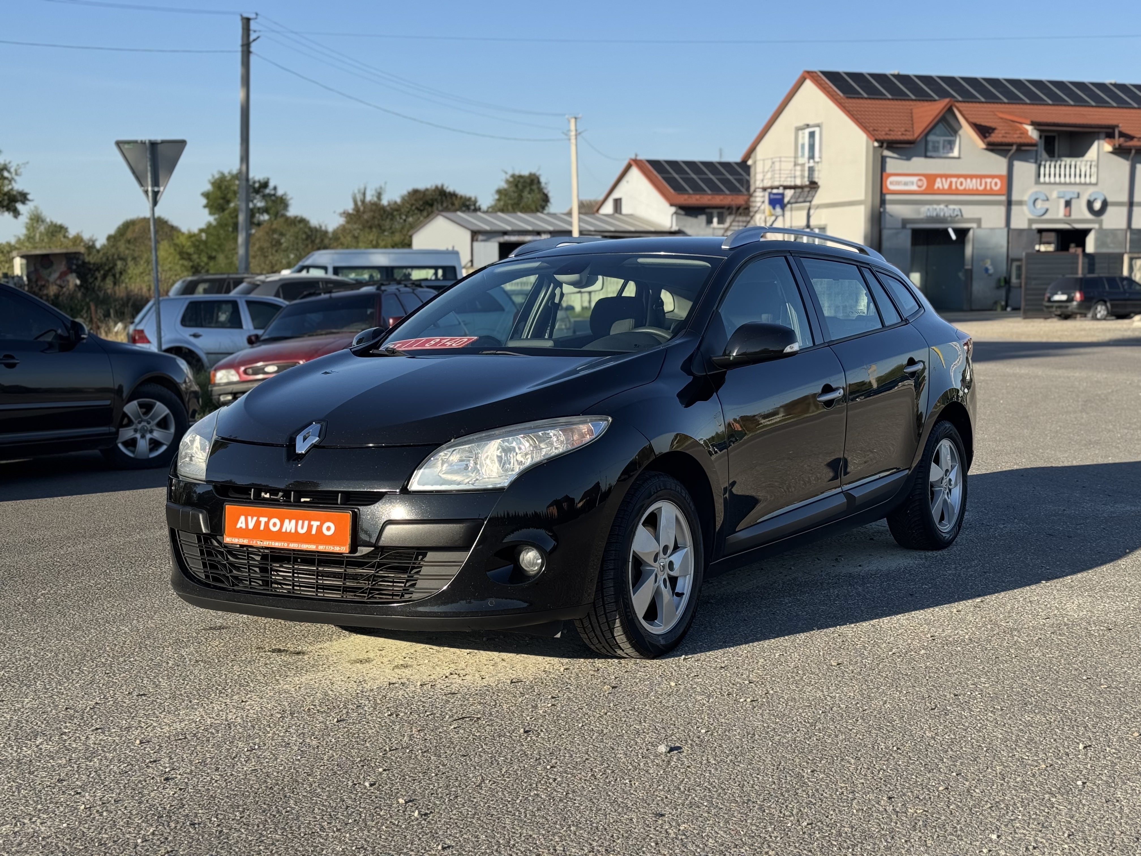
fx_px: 1582
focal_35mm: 48
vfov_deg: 30.3
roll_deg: +0.2
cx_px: 570
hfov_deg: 39.7
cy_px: 428
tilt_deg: -5.6
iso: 64
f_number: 1.78
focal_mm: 6.76
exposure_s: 1/1312
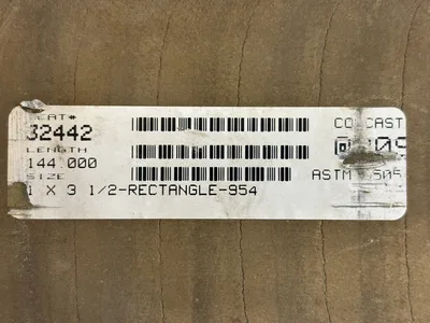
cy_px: 162
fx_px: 646
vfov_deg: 28.0
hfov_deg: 36.8
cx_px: 215
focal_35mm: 52
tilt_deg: -85.7
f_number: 1.6
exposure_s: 1/60
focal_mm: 5.96
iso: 80
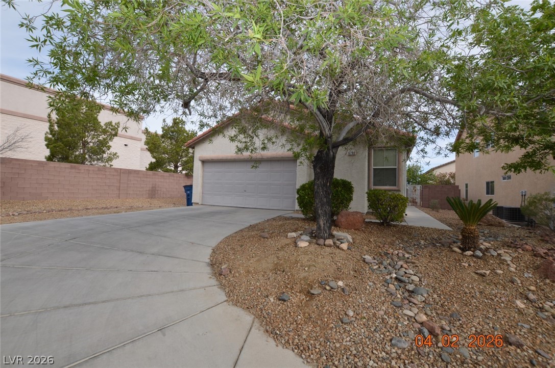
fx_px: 231
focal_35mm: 15
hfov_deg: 100.5
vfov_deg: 77.2
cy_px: 184
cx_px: 278
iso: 100
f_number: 7.1
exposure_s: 1/200
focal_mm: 10
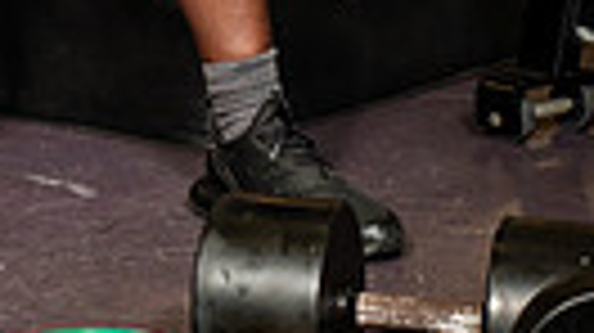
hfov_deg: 14.8
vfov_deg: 7.8
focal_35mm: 143
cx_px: 32
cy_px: -518
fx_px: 2251
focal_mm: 40
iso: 500
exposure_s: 1/250
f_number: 5.6
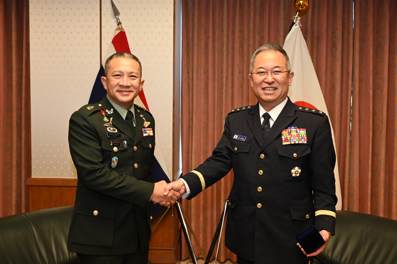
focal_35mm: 37
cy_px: 132
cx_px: 198
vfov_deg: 35.9
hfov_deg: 51.9
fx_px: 408
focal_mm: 37
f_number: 5.6
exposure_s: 1/160
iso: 2500
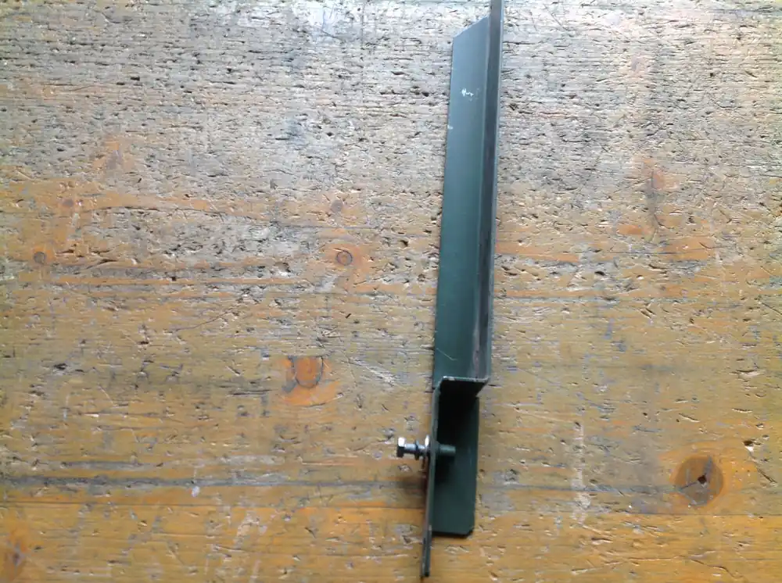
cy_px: 292
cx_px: 391
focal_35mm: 35
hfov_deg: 52.7
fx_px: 789
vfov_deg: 40.6
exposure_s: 1/30
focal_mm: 4.28
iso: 64
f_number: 2.4
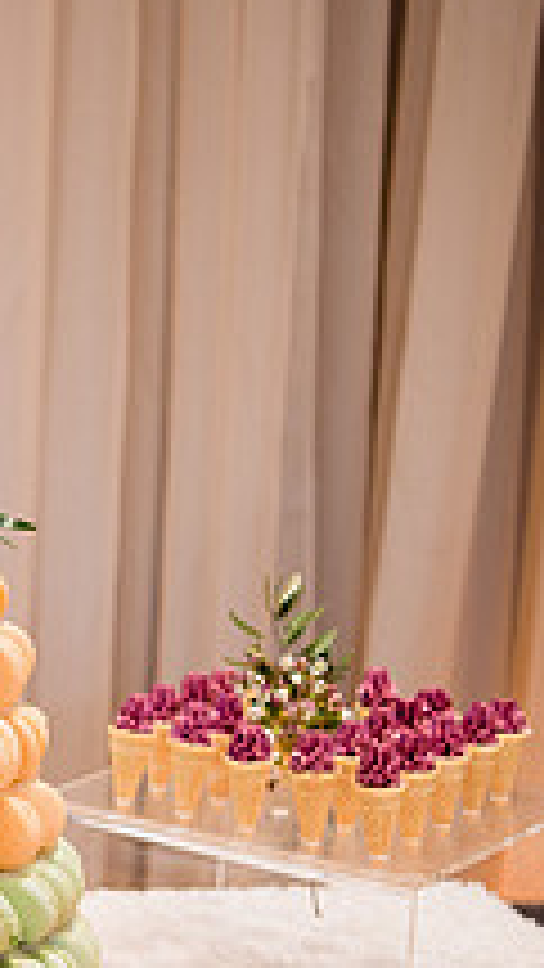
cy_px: 564
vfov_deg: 20.2
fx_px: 2717
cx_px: -559
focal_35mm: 106
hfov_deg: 10.5
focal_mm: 35
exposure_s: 1/160
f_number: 1.4
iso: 320
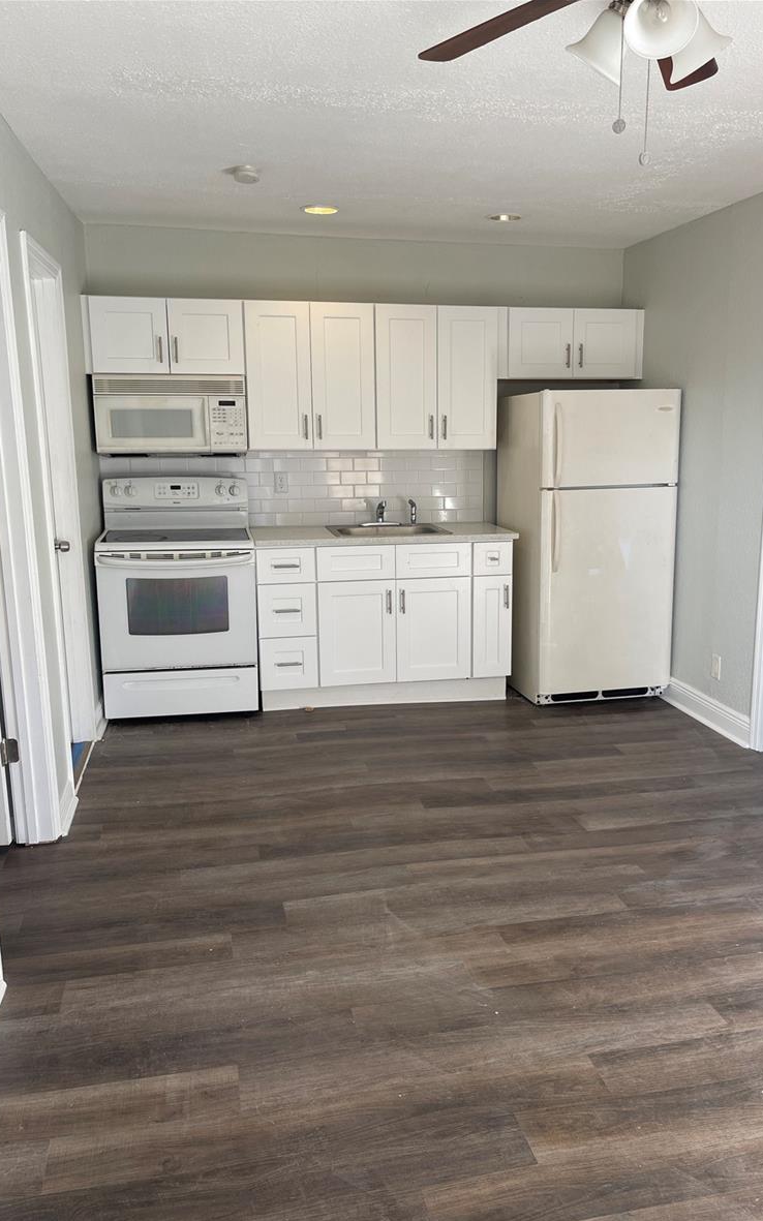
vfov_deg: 66.5
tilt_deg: -12.2
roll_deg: +0.0
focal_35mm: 28
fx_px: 932
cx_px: 407
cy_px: 619
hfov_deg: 44.5
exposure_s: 1/121
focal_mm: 5.1
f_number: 1.6
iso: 40
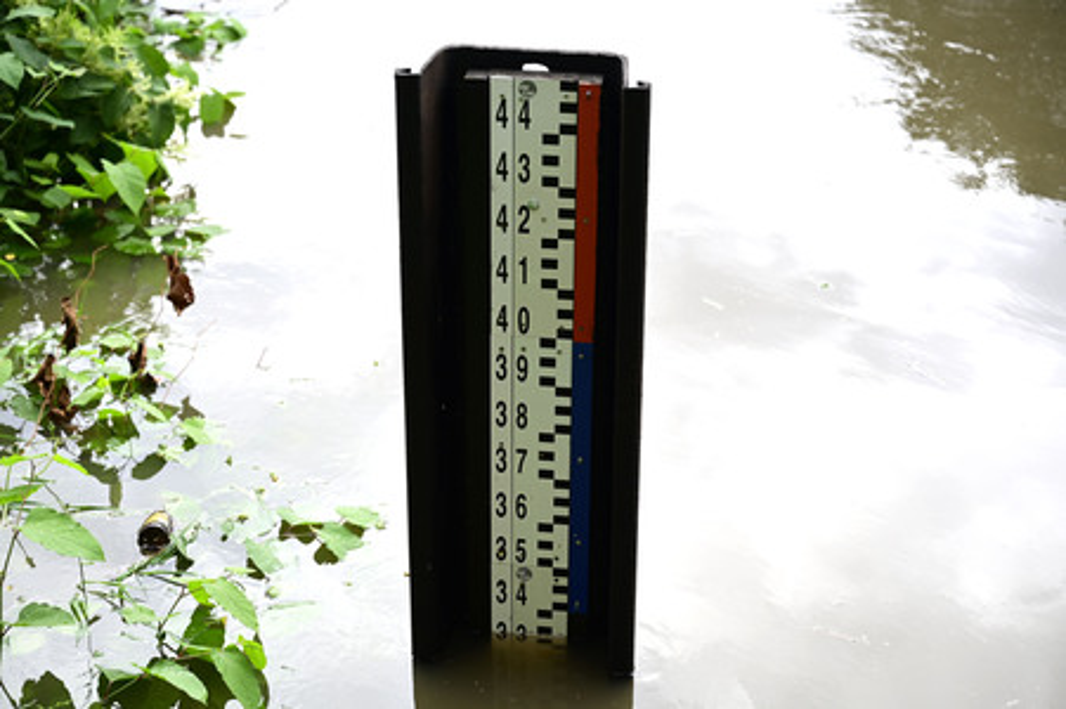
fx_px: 1923
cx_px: 533
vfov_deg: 20.9
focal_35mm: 65
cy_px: 354
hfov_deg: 31.0
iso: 220
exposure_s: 1/250
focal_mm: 65
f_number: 2.8
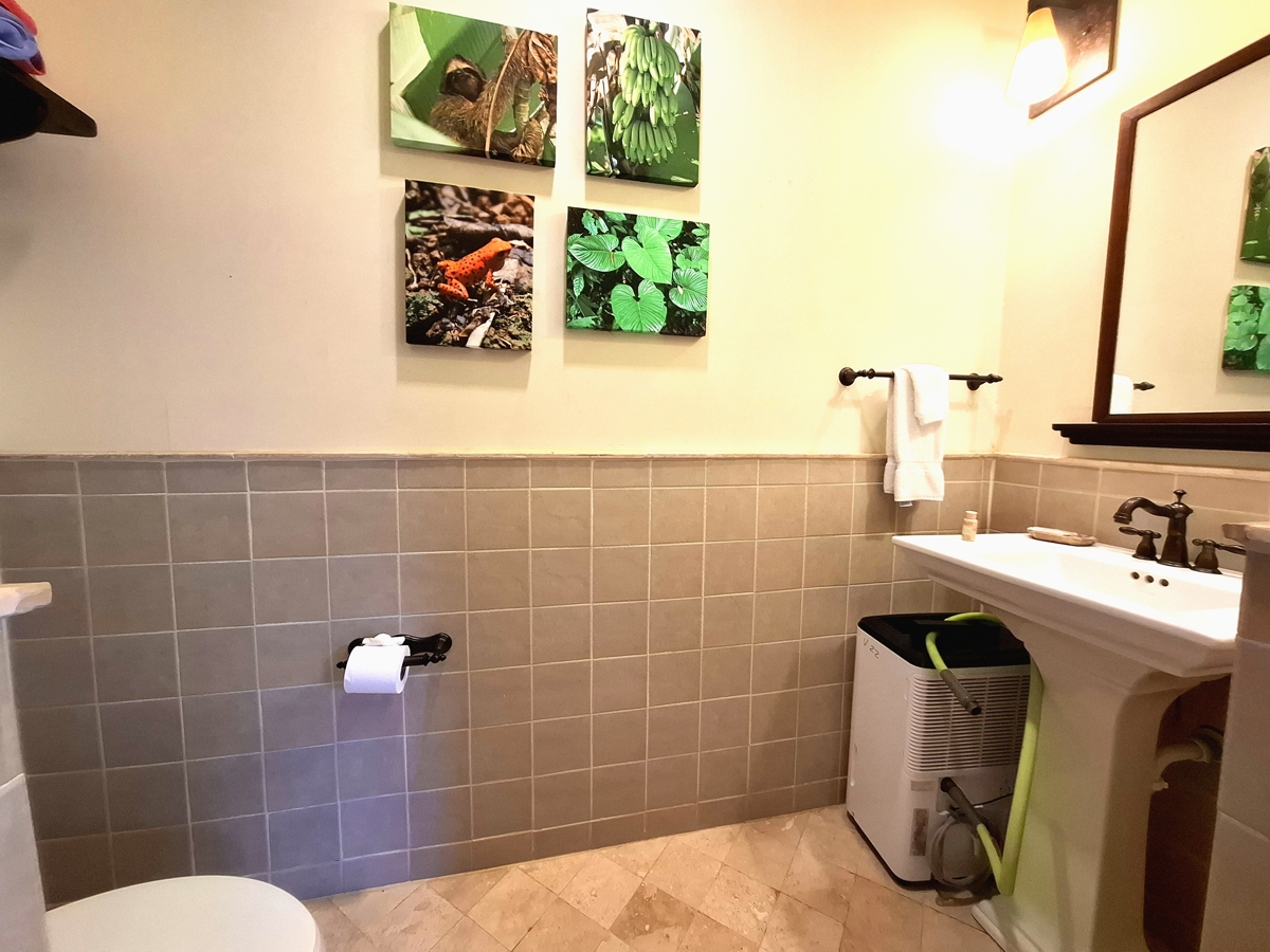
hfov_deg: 106.2
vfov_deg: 89.9
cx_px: 635
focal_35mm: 13
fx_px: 477
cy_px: 476
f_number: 2.2
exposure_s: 1/40
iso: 64
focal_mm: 1.74
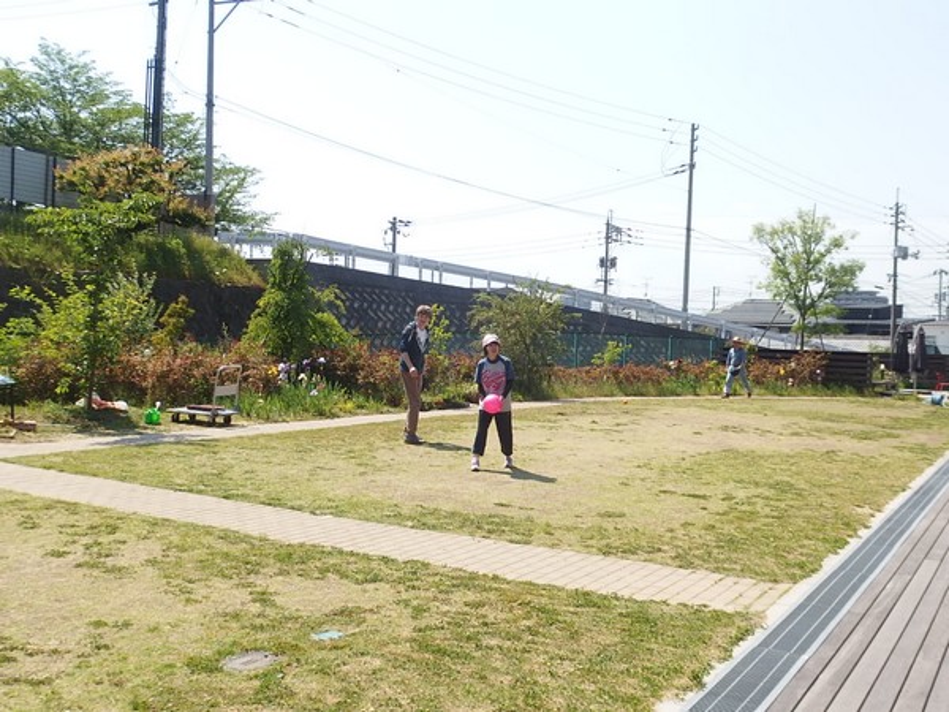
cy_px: 356
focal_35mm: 38
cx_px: 474
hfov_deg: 49.0
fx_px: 1042
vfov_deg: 37.7
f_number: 4
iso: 100
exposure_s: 1/800
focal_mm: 6.8
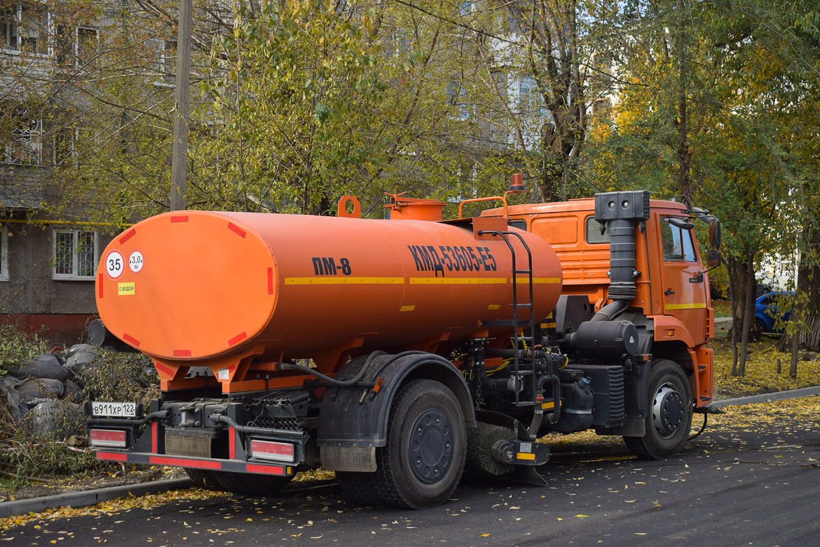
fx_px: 1230
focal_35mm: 54
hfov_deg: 36.9
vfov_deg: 25.1
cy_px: 274
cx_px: 410
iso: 200
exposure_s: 1/400
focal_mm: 36
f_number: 5.6
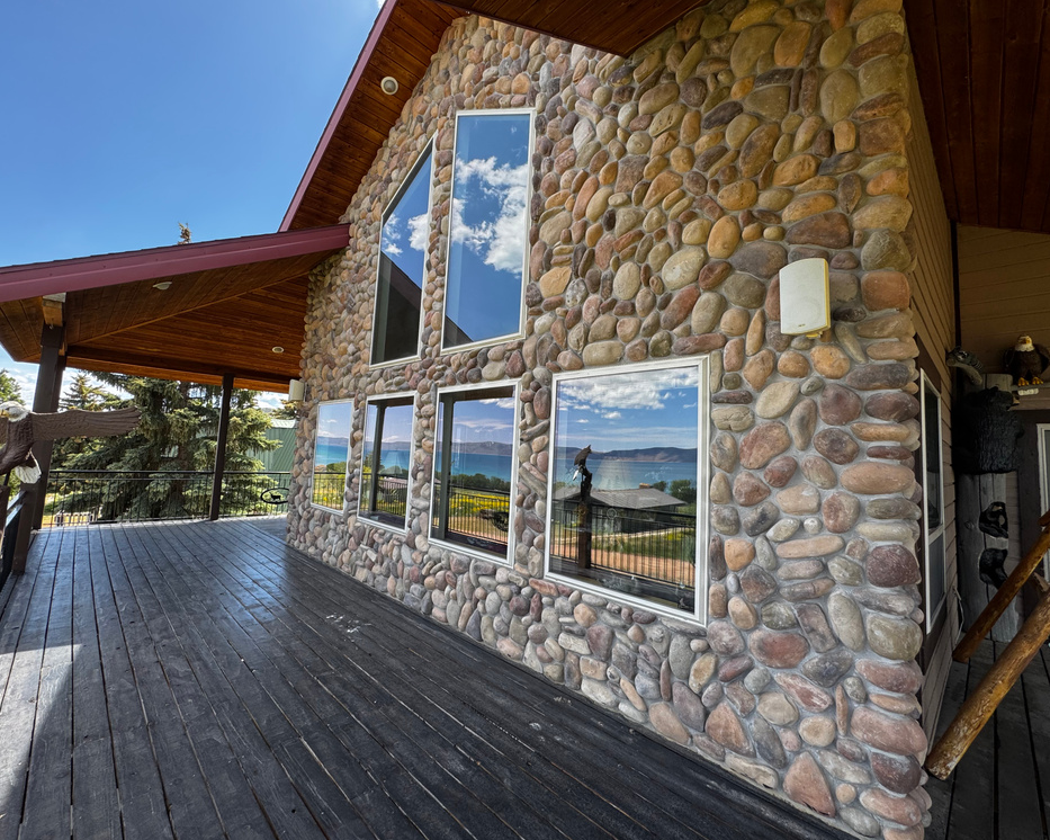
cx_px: 522
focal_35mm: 15
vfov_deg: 84.0
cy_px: 412
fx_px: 466
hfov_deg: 96.8
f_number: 2.2
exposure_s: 1/373
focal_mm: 2.22
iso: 40
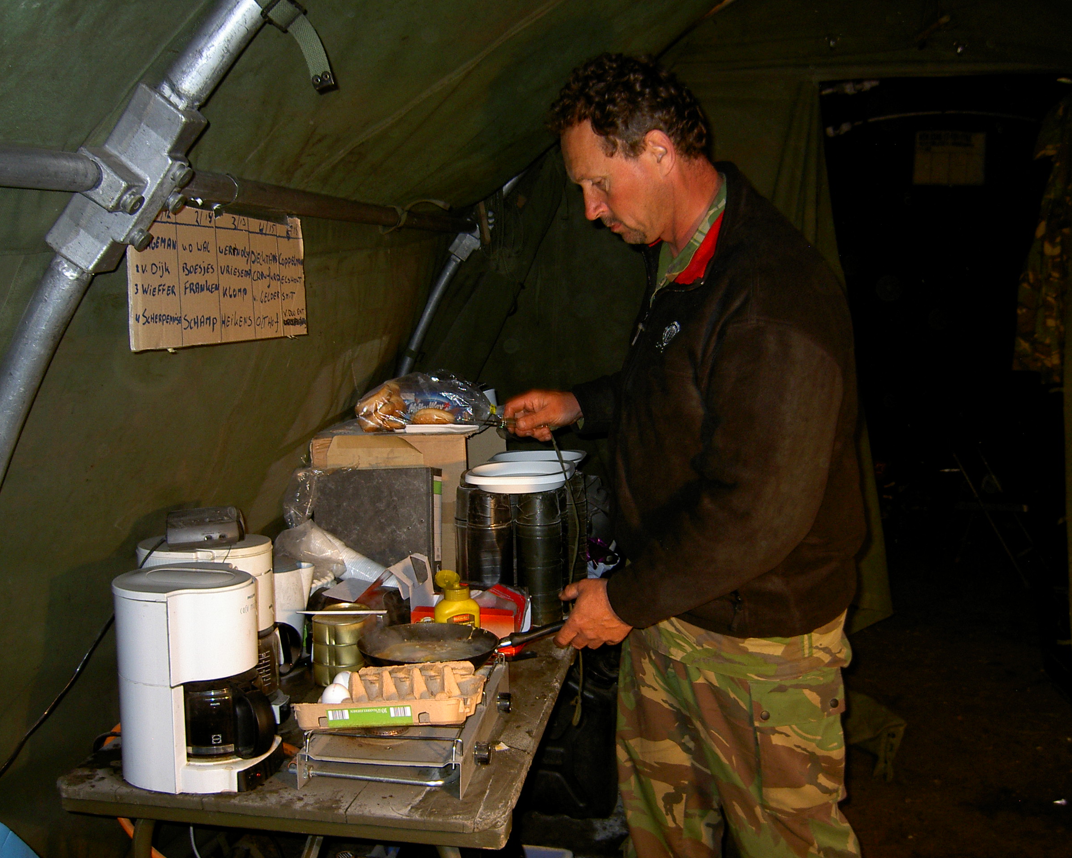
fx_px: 1142
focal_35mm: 36
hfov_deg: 50.3
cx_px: 527
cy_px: 434
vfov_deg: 41.2
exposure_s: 1/60
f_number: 2.8
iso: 50
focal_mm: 5.6
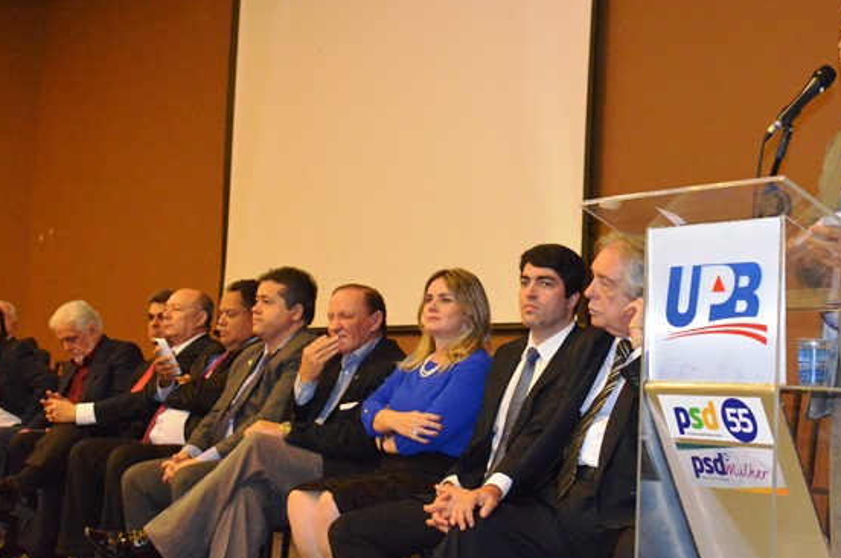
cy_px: 288
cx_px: 518
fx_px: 1554
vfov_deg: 20.3
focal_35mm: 67
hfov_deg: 30.2
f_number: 4.5
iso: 6400
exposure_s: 1/160
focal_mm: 35
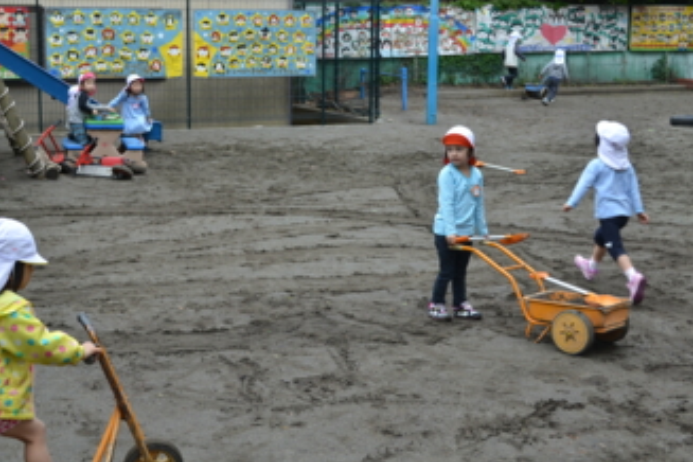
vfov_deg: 24.6
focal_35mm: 55
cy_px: 194
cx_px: 309
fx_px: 1059
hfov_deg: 36.2
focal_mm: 30
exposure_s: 1/125
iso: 125
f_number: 5.6
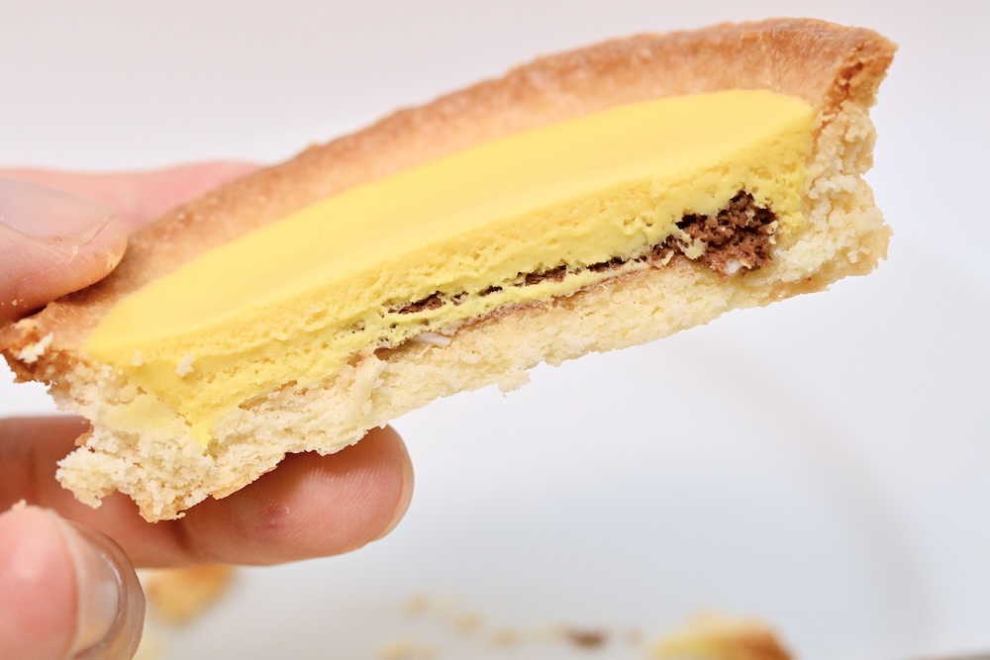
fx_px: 1650
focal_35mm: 60
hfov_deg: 33.4
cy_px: 330
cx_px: 495
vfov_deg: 22.6
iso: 6400
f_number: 10
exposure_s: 1/200
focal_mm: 60
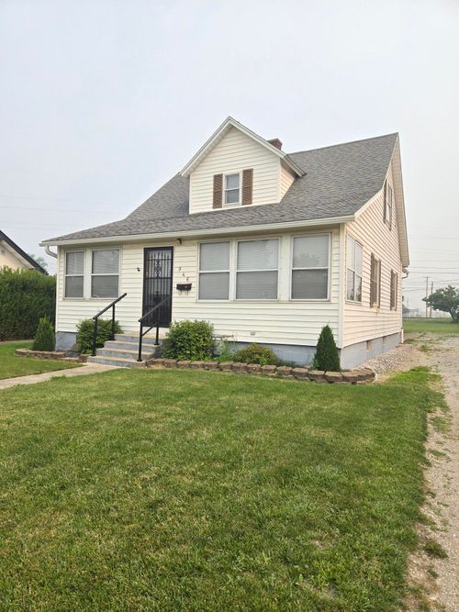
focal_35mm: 23
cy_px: 306
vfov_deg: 73.9
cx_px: 230
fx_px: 407
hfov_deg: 58.9
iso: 25
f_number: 1.8
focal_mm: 5.4
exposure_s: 1/1186
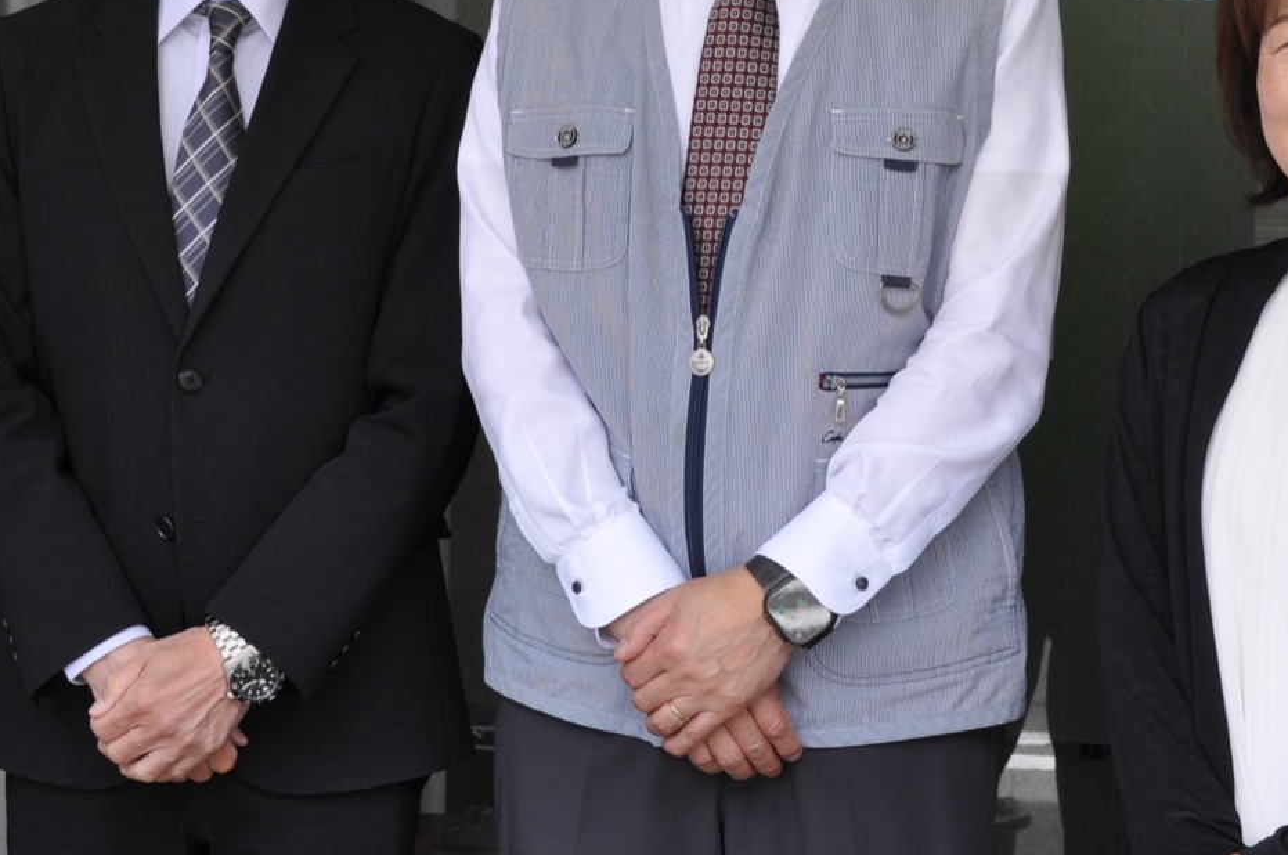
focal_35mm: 99
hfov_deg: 20.6
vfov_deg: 13.8
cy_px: 287
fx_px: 3537
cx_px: 703
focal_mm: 32
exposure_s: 1/60
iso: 200
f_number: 8
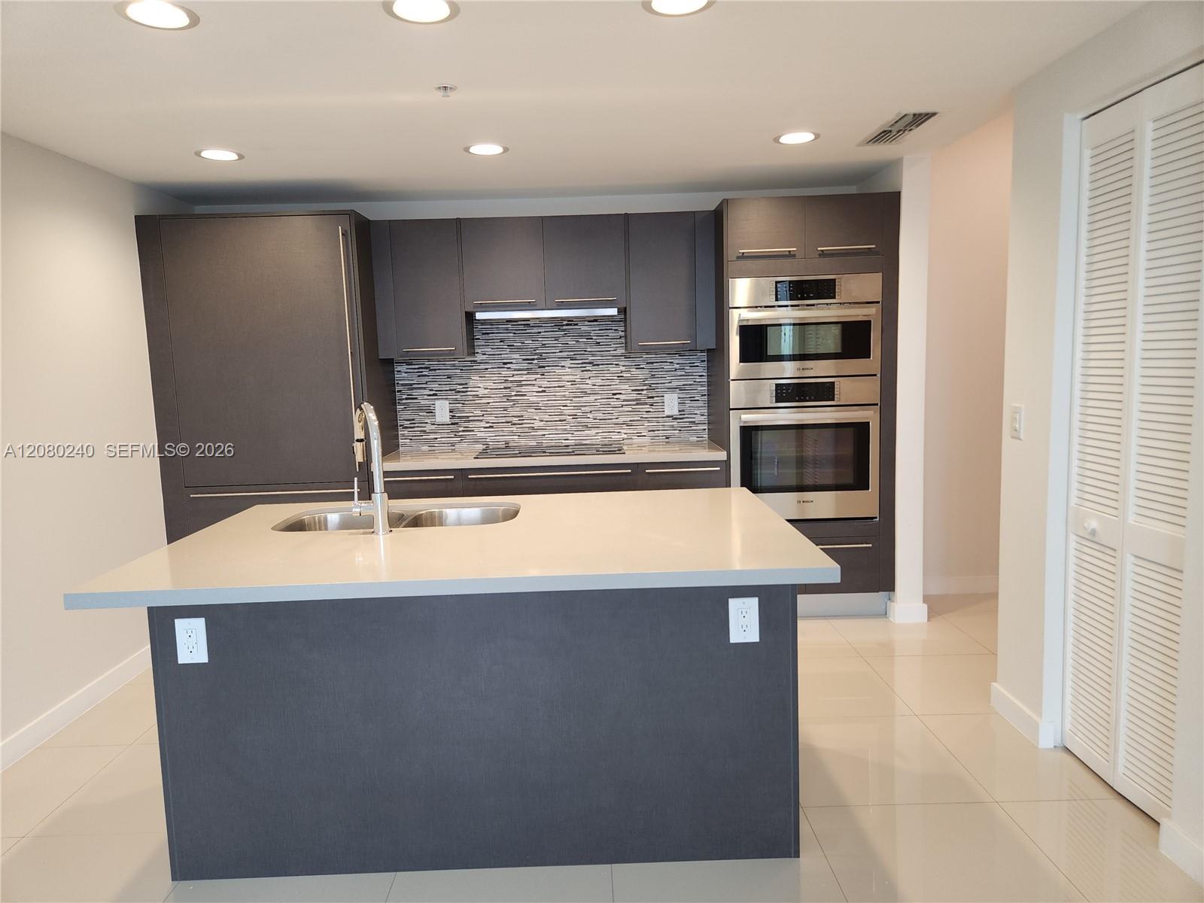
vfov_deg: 58.9
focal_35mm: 23
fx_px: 800
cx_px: 602
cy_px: 452
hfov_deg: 73.9
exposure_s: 1/120
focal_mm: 5.4
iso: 200
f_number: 1.8
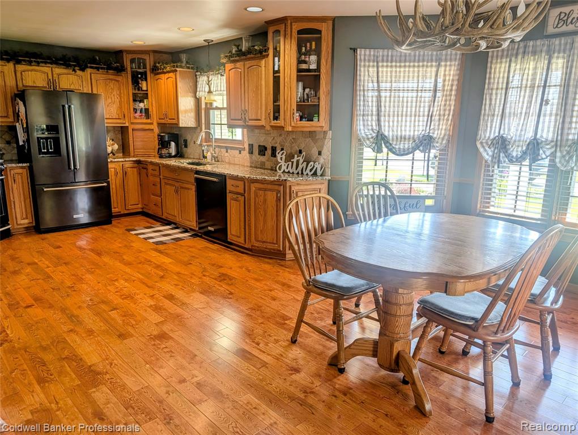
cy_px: 218
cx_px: 289
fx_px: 401
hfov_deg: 71.5
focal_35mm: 24
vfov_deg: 56.9
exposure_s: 1/60
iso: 28
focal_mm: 6.9
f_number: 1.68
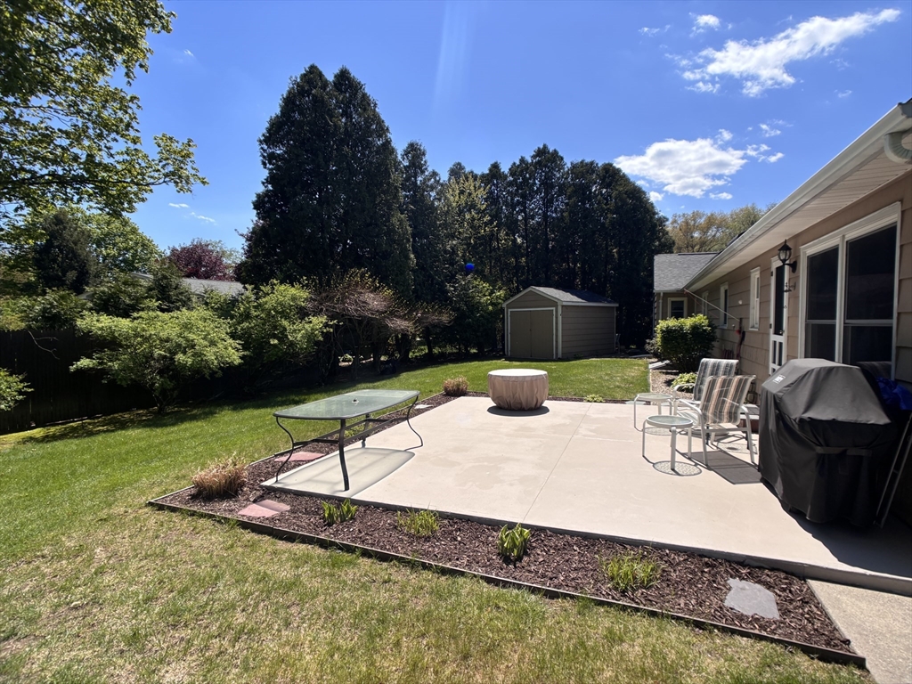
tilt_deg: -3.5
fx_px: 685
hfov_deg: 67.3
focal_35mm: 26
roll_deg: +0.9
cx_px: 456
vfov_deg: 53.1
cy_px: 342
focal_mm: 5.96
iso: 50
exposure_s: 1/3650
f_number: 1.6
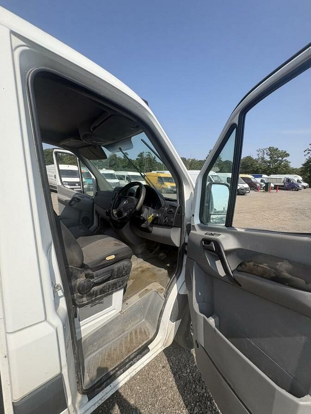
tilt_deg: +1.1
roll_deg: -2.3
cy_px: 207
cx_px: 156
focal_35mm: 14
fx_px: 168
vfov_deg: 102.1
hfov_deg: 85.7
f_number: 2.2
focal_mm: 2.22
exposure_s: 1/1110
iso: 40
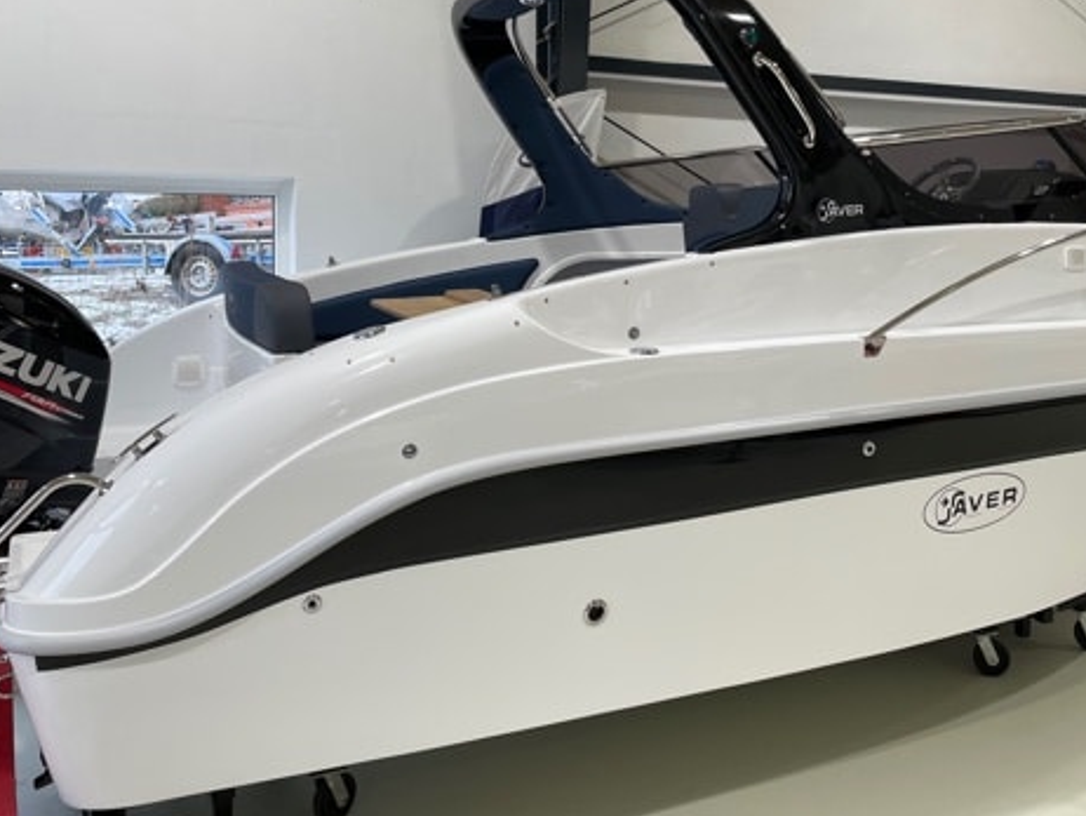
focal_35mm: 36
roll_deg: +0.1
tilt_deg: -2.1
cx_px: 623
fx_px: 1130
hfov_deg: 51.1
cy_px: 289
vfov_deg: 39.3
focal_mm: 4.2
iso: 40
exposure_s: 1/100
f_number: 1.6
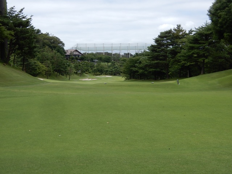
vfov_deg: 21.0
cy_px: 87
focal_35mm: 70
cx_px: 116
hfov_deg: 27.8
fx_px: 469
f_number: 4.5
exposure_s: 1/500
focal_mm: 12.5
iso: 80
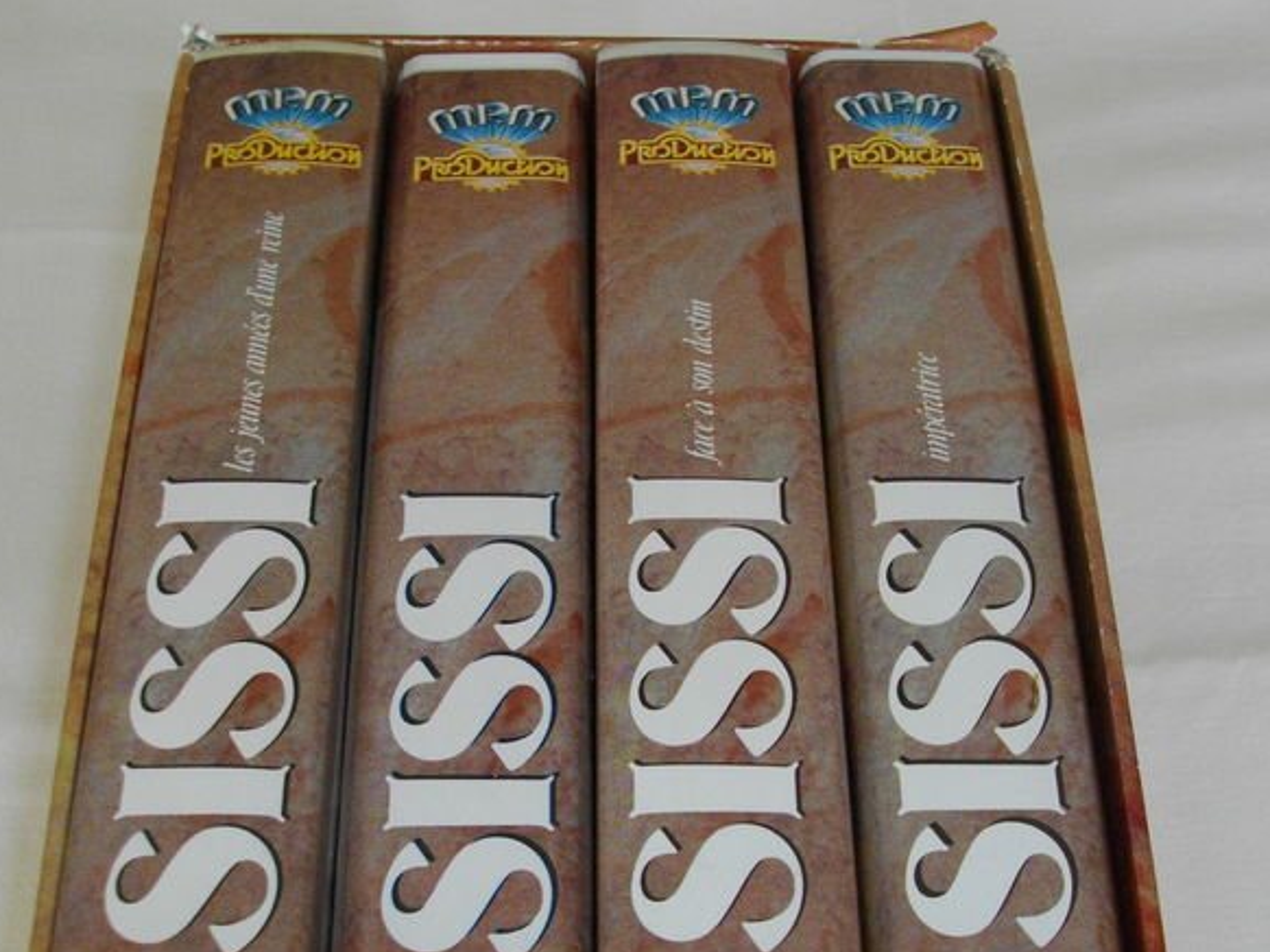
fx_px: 2017
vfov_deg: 26.0
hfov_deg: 34.9
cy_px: 766
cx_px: 587
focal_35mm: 55
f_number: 2.9
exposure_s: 1/125
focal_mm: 5.7
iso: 160
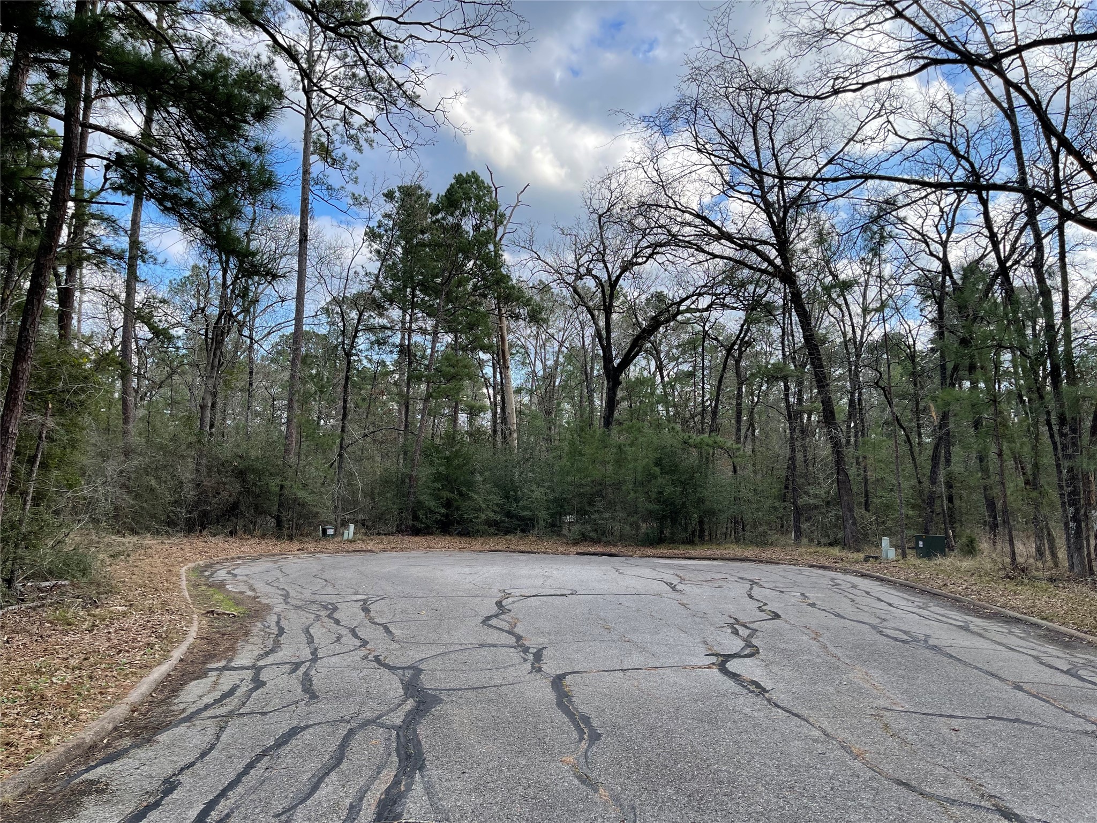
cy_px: 412
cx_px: 548
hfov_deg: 69.4
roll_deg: -1.1
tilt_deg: +4.9
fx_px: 792
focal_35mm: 25
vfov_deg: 54.9
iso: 32
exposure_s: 1/867
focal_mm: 5.1
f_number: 1.6
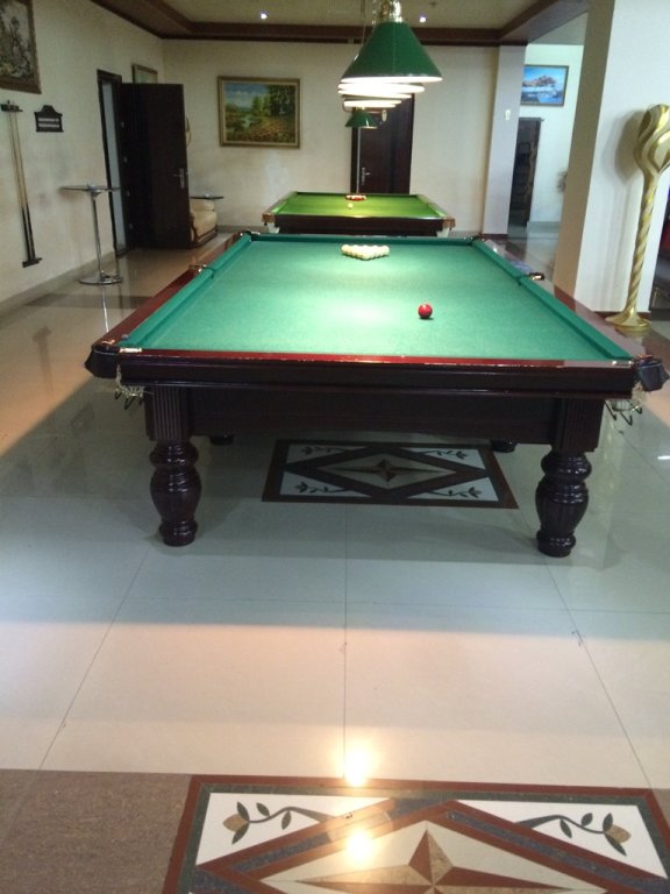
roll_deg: -1.1
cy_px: 447
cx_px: 335
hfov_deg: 48.2
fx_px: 748
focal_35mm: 29
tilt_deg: -22.2
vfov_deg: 61.7
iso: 320
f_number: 2.2
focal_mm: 4.15
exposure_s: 1/20
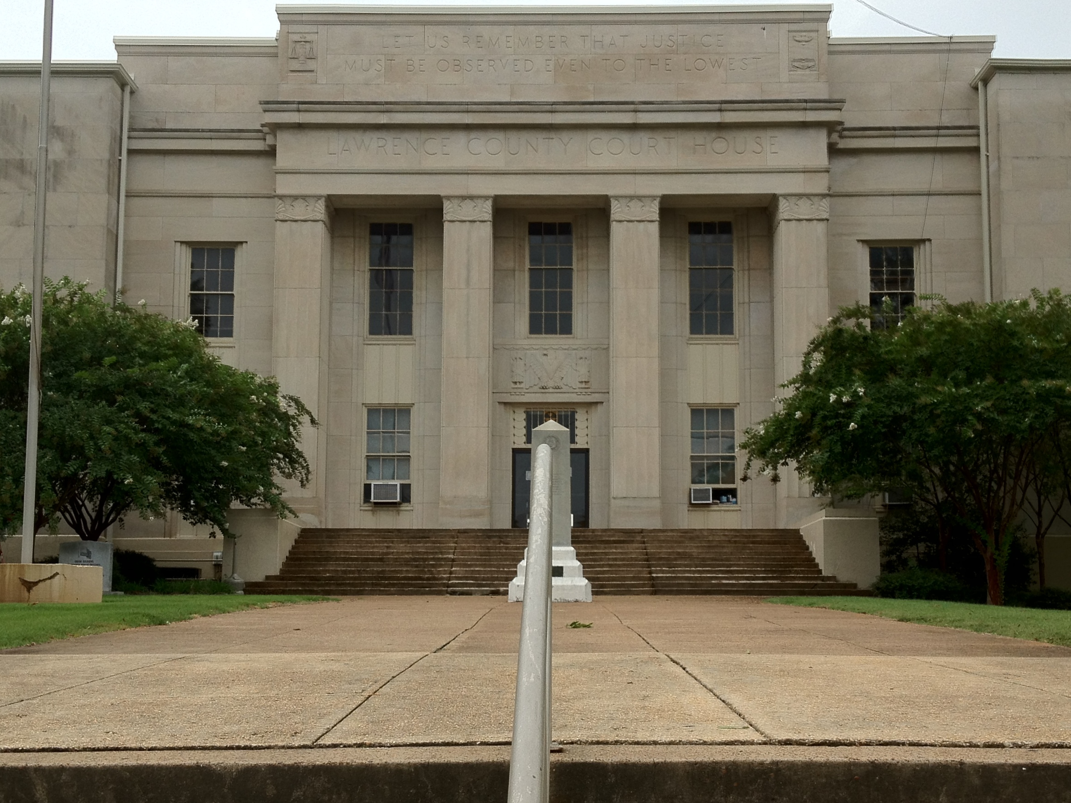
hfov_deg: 38.9
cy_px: 456
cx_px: 546
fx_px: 1516
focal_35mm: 49
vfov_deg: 29.6
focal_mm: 4.28
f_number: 2.4
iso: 64
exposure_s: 1/1126
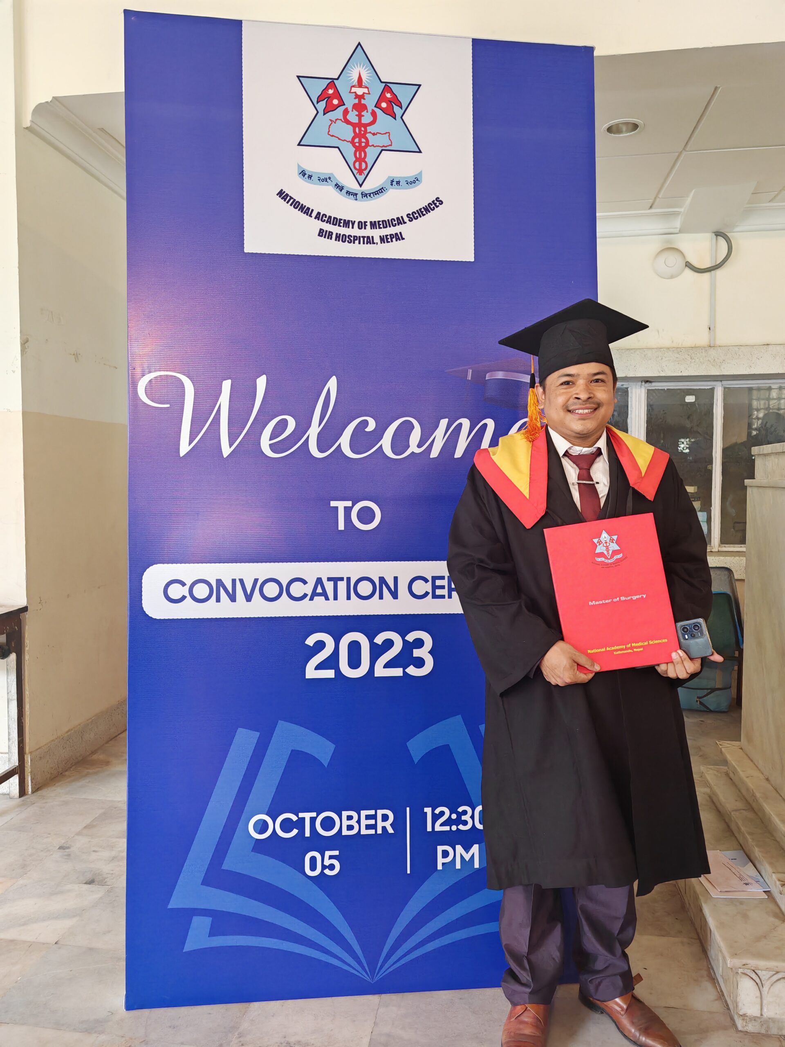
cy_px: 524
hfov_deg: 51.4
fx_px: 816
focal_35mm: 27
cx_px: 392
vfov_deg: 65.3
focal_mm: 7.62
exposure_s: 1/50
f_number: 1.6
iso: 500
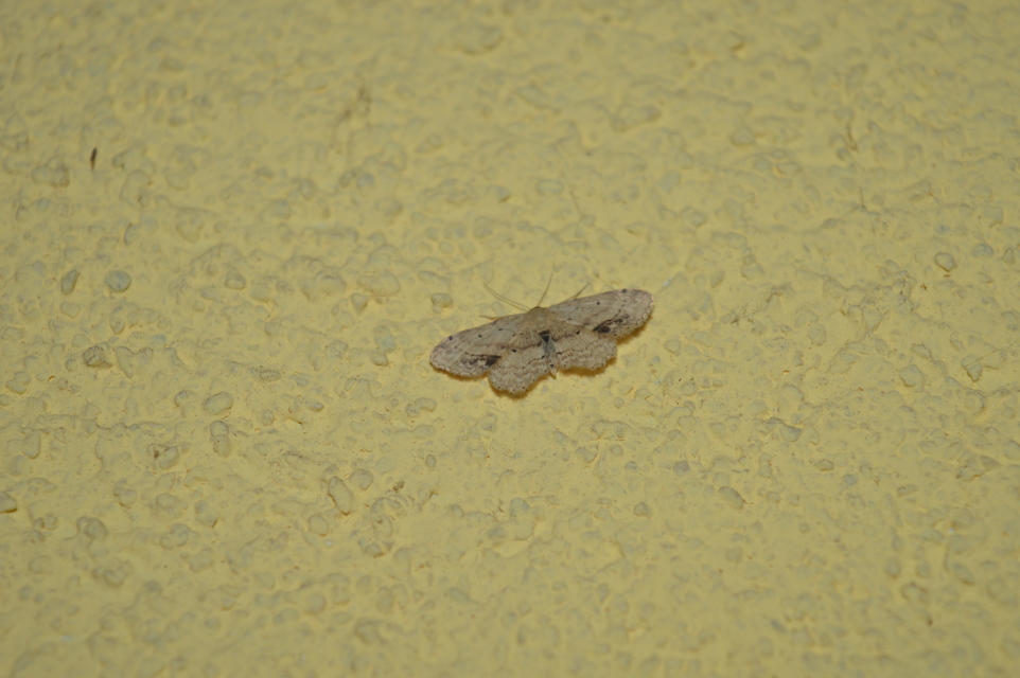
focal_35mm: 82
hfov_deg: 24.6
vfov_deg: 16.5
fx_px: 2336
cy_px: 339
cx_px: 510
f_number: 6.3
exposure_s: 1/200
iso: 200
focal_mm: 55
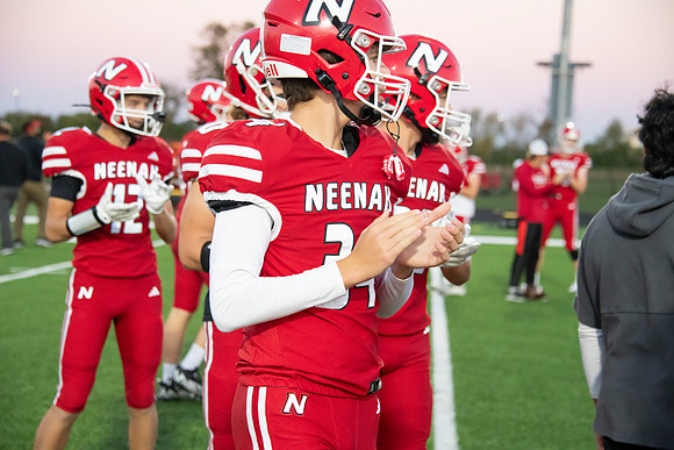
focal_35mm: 98
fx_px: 1835
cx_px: 337
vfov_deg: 14.0
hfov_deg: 20.8
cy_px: 225
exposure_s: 1/800
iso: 8000
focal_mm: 98
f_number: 5.6
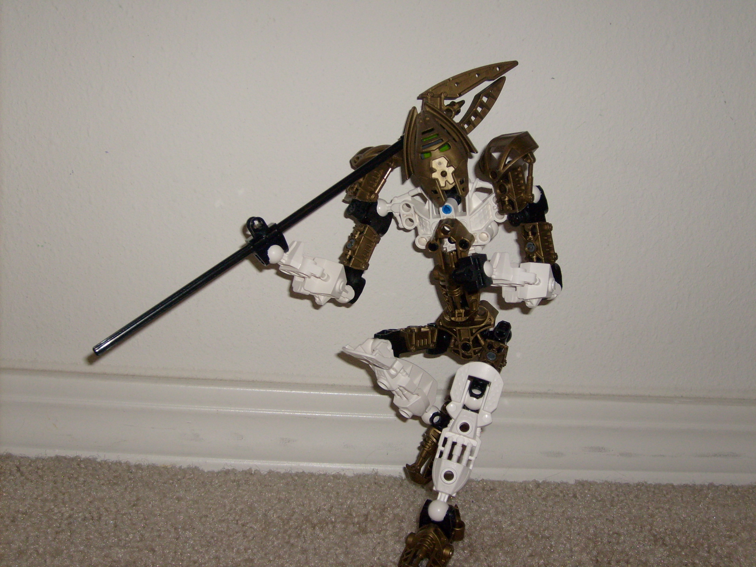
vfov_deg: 33.6
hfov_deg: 43.9
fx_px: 939
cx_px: 378
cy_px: 284
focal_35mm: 43
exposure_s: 1/45
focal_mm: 7.2
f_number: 3
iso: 100
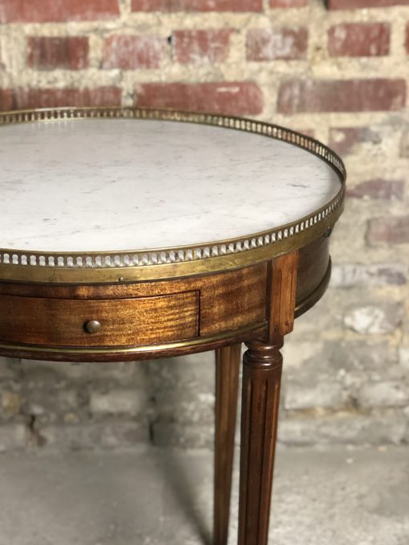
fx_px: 1229
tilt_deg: -24.9
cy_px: 366
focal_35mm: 78
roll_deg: +1.3
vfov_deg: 24.9
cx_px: 103
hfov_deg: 18.8
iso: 160
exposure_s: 1/17
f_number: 2.4
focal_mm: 6
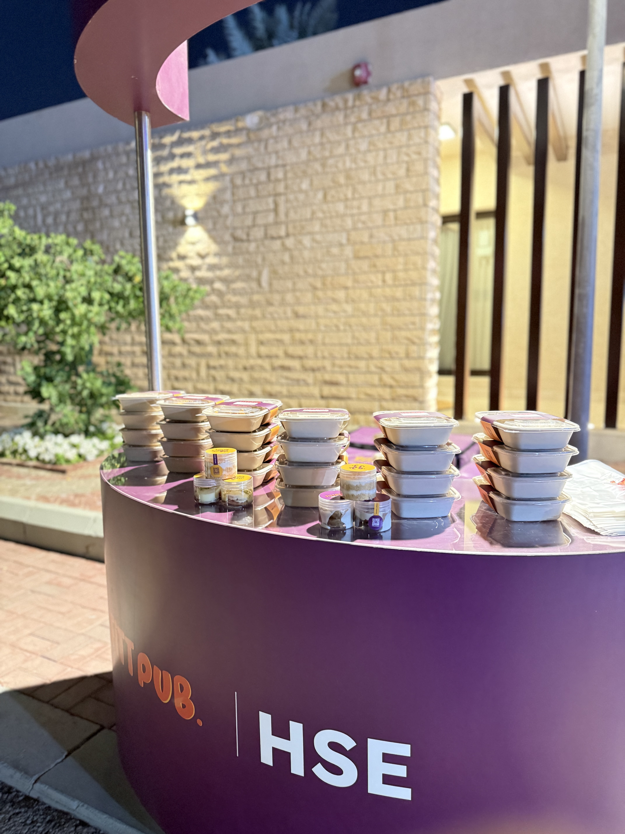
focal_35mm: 24
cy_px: 417
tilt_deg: -6.9
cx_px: 312
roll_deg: +0.8
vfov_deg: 71.6
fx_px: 578
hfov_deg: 56.8
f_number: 1.78
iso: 1250
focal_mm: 6.76
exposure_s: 1/30
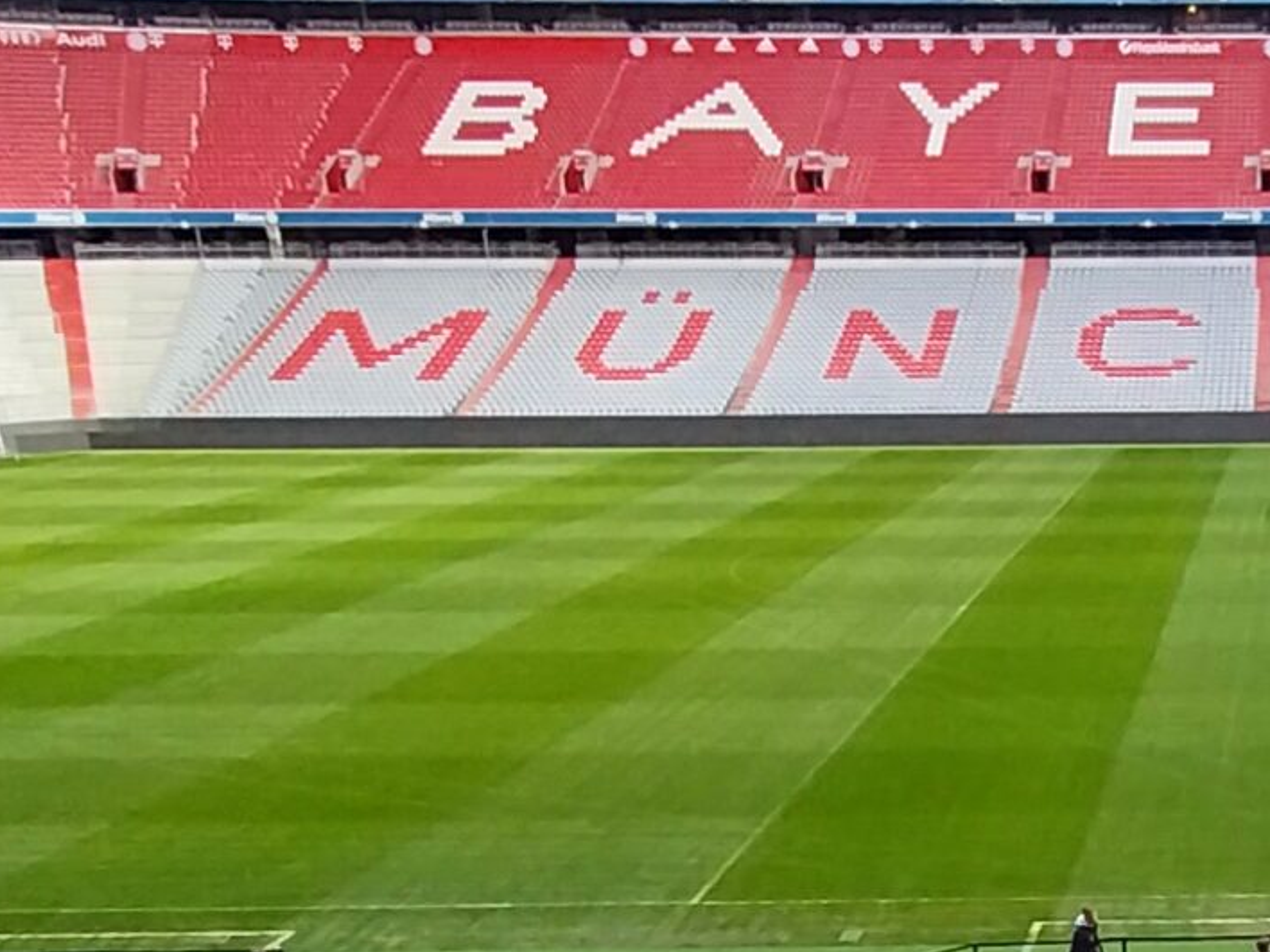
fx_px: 1724
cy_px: 900
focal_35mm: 47
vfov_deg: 29.3
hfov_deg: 34.9
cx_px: 1387
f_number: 2.2
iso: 64
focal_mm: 1.13
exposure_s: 1/136
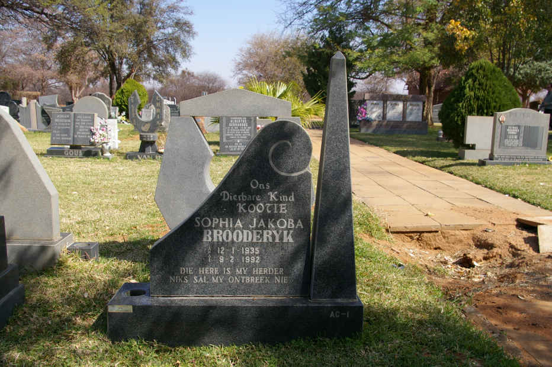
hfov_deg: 55.1
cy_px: 184
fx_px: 529
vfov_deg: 38.3
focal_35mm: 34
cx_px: 276
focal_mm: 23
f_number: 8
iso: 200
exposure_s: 1/250
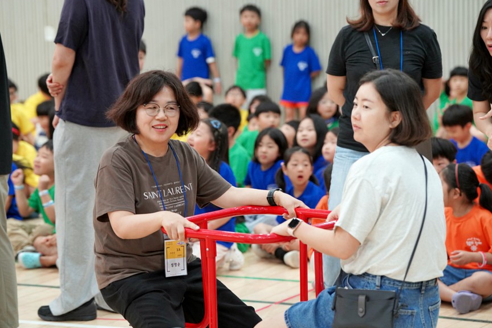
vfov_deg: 11.3
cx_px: 238
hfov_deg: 16.9
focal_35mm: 121
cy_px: 164
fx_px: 1653
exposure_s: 1/160
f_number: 4
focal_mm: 116
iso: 2500
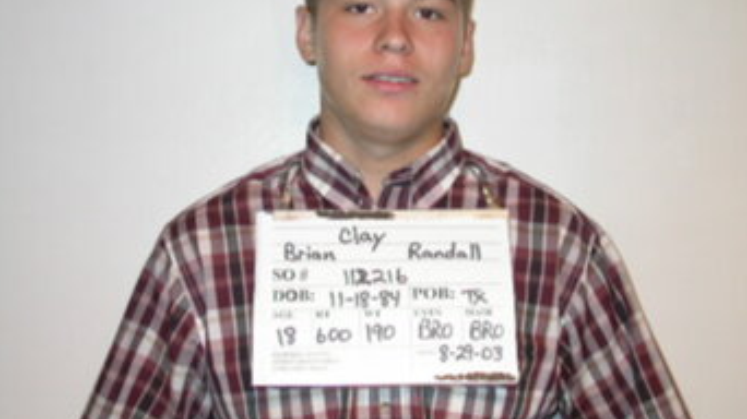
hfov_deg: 31.9
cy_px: 156
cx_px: 372
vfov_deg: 18.2
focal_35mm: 66
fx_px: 1307
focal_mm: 12.4
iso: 100
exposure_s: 1/60.3
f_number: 3.1
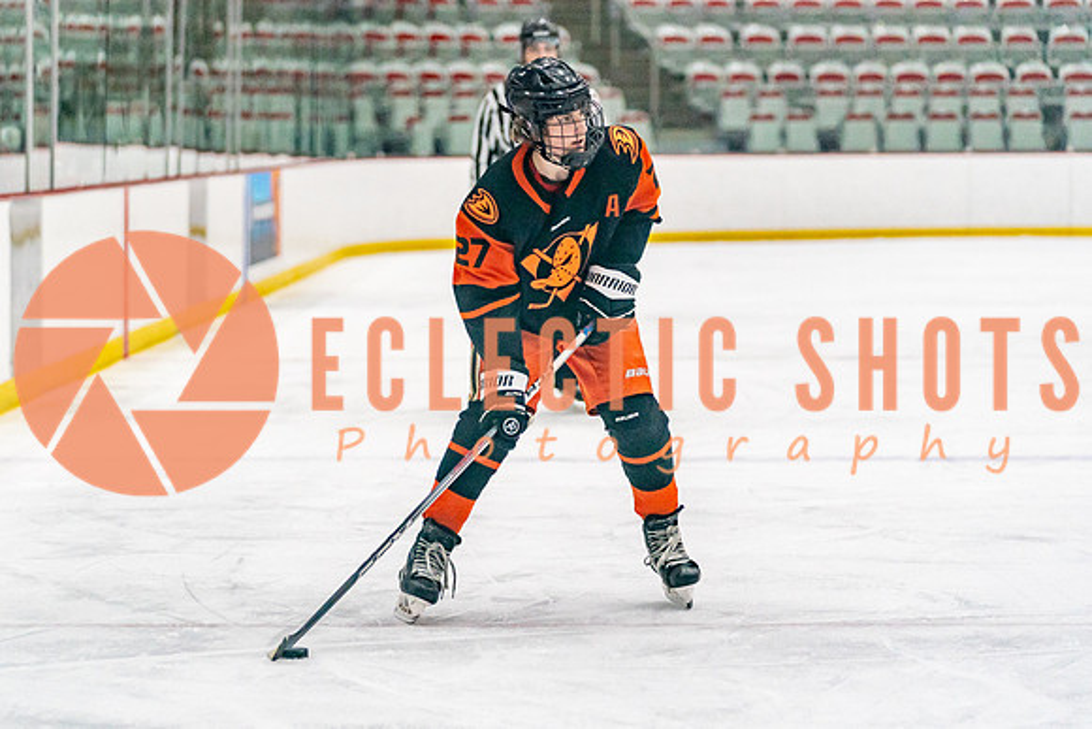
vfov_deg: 9.2
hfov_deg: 13.7
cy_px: 386
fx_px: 4548
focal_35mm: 150
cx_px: 453
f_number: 2.8
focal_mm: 113
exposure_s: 1/1250
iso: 3200
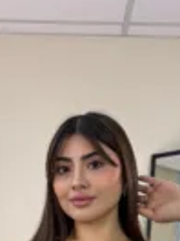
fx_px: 506
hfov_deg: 20.2
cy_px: 309
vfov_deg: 23.7
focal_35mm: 73
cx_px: 78
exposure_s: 1/244
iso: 100
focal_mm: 6.76
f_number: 1.78
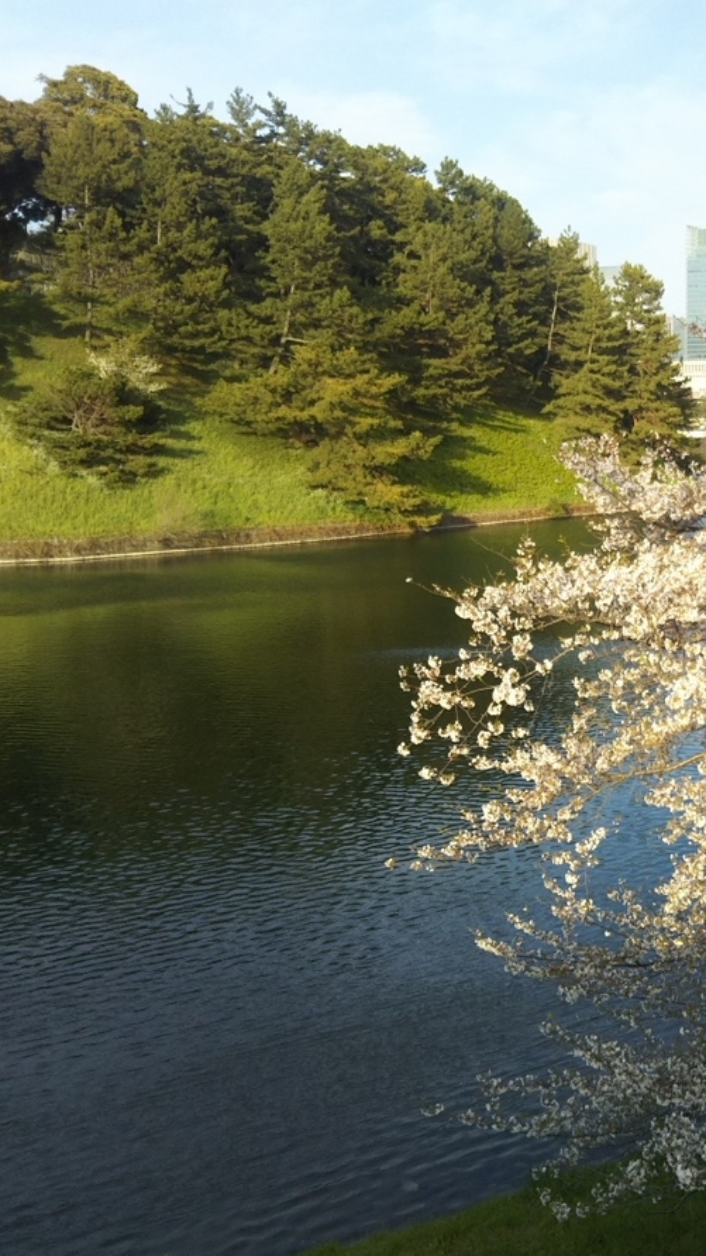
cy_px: 627
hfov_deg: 25.7
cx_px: 714
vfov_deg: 46.4
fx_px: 1465
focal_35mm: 44
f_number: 2.2
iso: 25
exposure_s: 1/361
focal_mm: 4
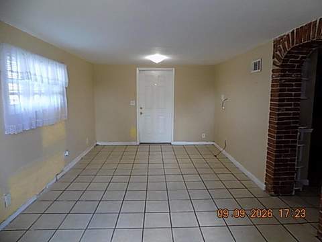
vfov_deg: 58.9
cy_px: 121
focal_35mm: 23
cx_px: 161
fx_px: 214
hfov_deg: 73.9
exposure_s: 1/30
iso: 140
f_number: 3.1
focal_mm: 4
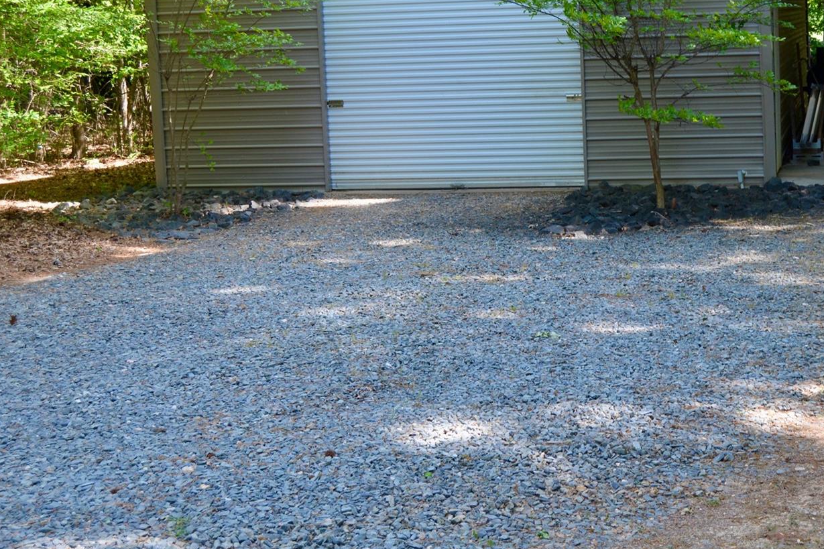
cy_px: 129
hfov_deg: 32.6
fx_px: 1373
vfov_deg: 22.4
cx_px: 649
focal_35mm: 60
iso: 320
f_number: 5.6
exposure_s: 1/125
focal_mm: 24
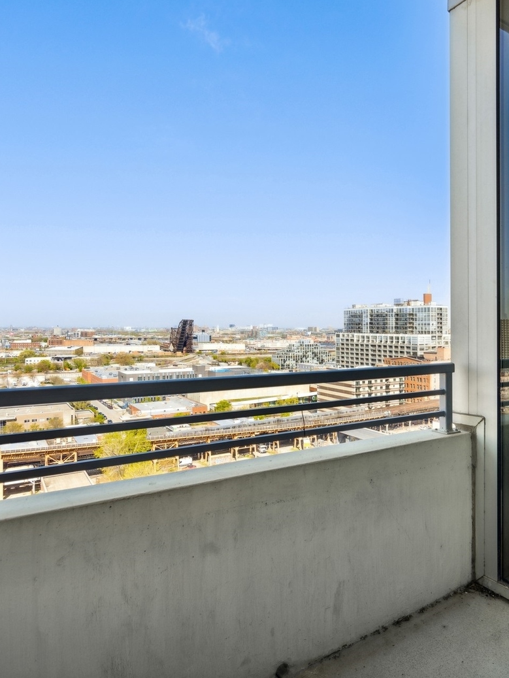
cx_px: 327
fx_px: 470
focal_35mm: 24
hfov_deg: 56.0
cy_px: 327
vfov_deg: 71.6
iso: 320
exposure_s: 1/250
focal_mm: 16
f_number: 8
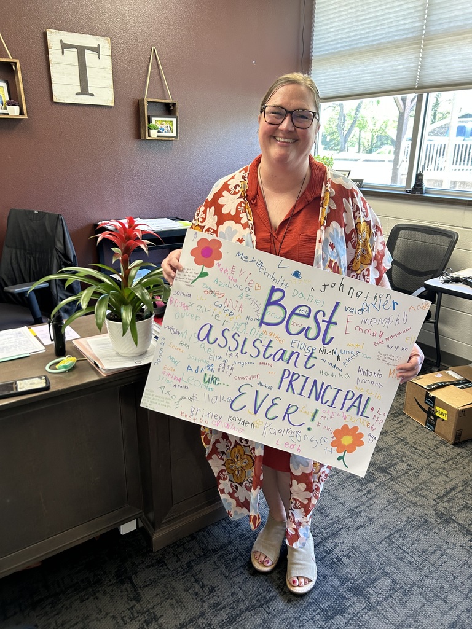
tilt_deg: -20.7
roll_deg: -1.8
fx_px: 473
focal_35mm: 26
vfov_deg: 67.3
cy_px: 314
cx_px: 236
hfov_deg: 53.1
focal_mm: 5.7
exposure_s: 1/60
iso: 125
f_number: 1.5
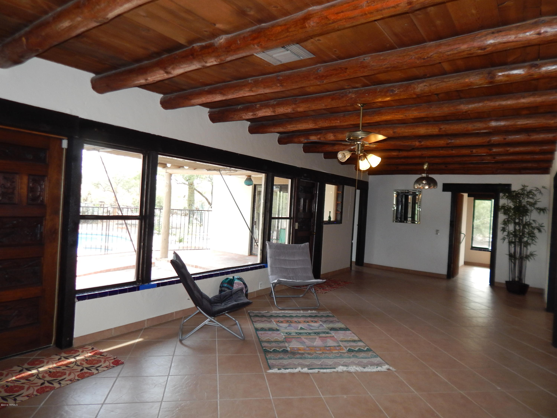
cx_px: 278
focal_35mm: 23
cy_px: 209
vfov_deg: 58.9
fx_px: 370
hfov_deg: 73.9
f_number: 3
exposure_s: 1/100
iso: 180
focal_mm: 4
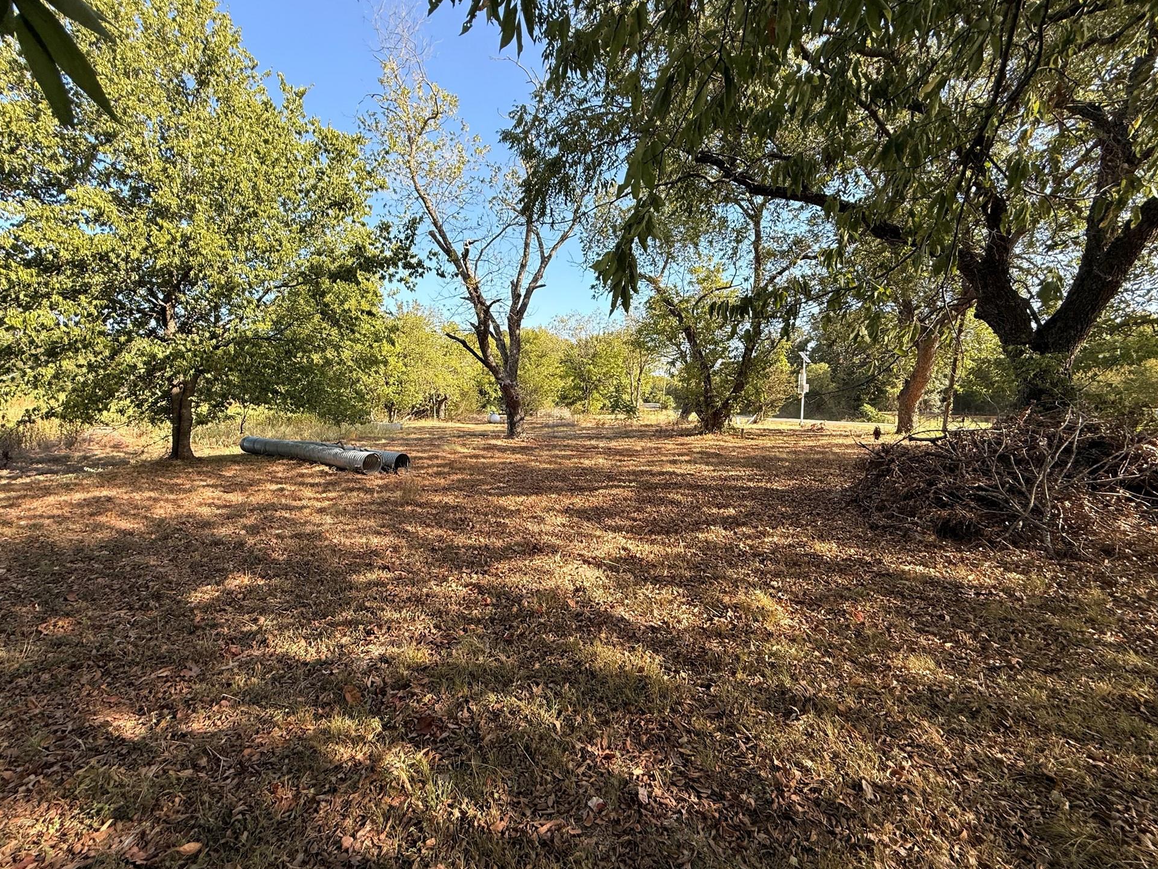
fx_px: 502
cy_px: 426
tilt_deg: -2.8
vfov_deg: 81.8
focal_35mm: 15
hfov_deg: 98.1
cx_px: 551
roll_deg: -1.7
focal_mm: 2.22
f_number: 2.2
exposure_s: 1/559
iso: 64
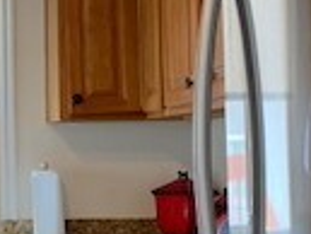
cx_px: -135
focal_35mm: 129
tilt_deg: +1.6
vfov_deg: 11.5
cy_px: 145
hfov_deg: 14.4
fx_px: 1160
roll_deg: +1.0
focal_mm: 4.25
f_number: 1.8
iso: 80
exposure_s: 1/60
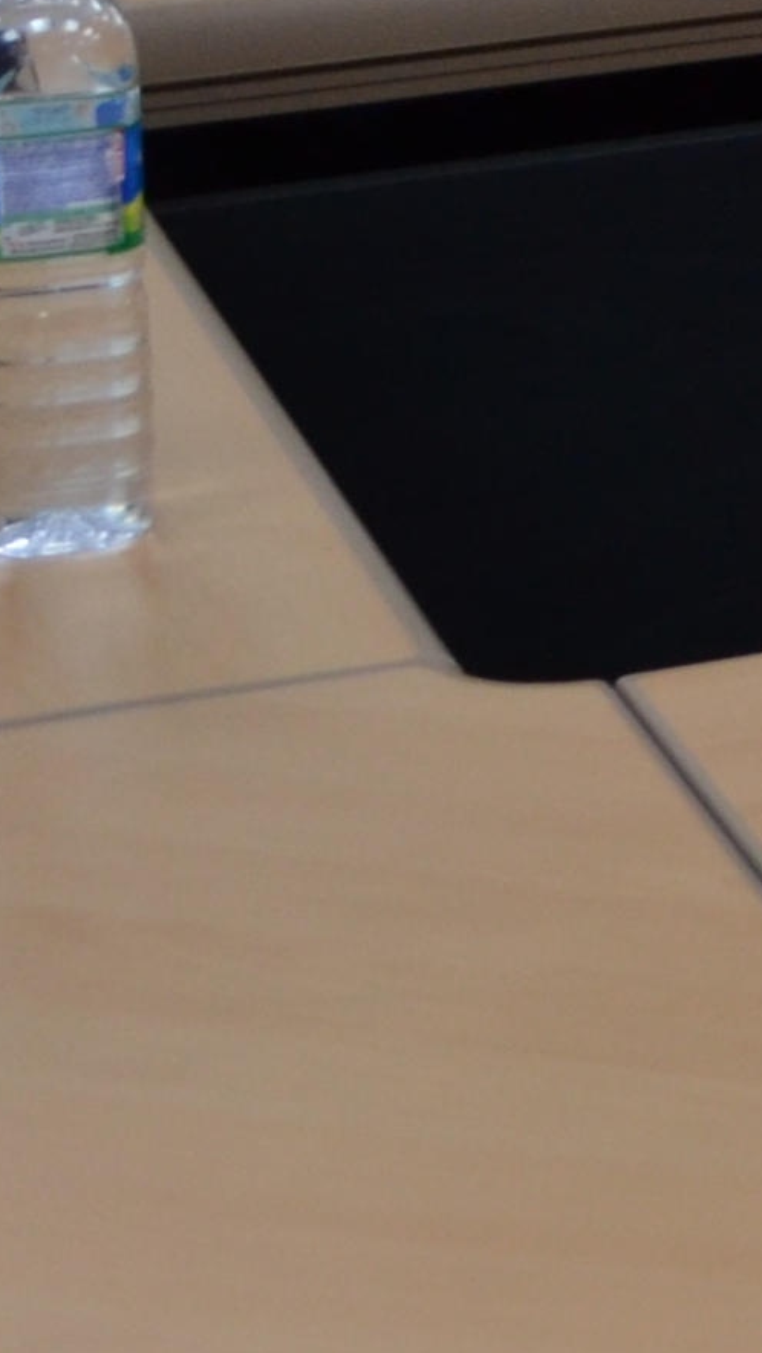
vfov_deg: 11.4
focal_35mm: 180
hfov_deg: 5.8
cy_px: -793
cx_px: 3050
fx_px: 6464
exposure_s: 1/100
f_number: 5
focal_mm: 22
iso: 400
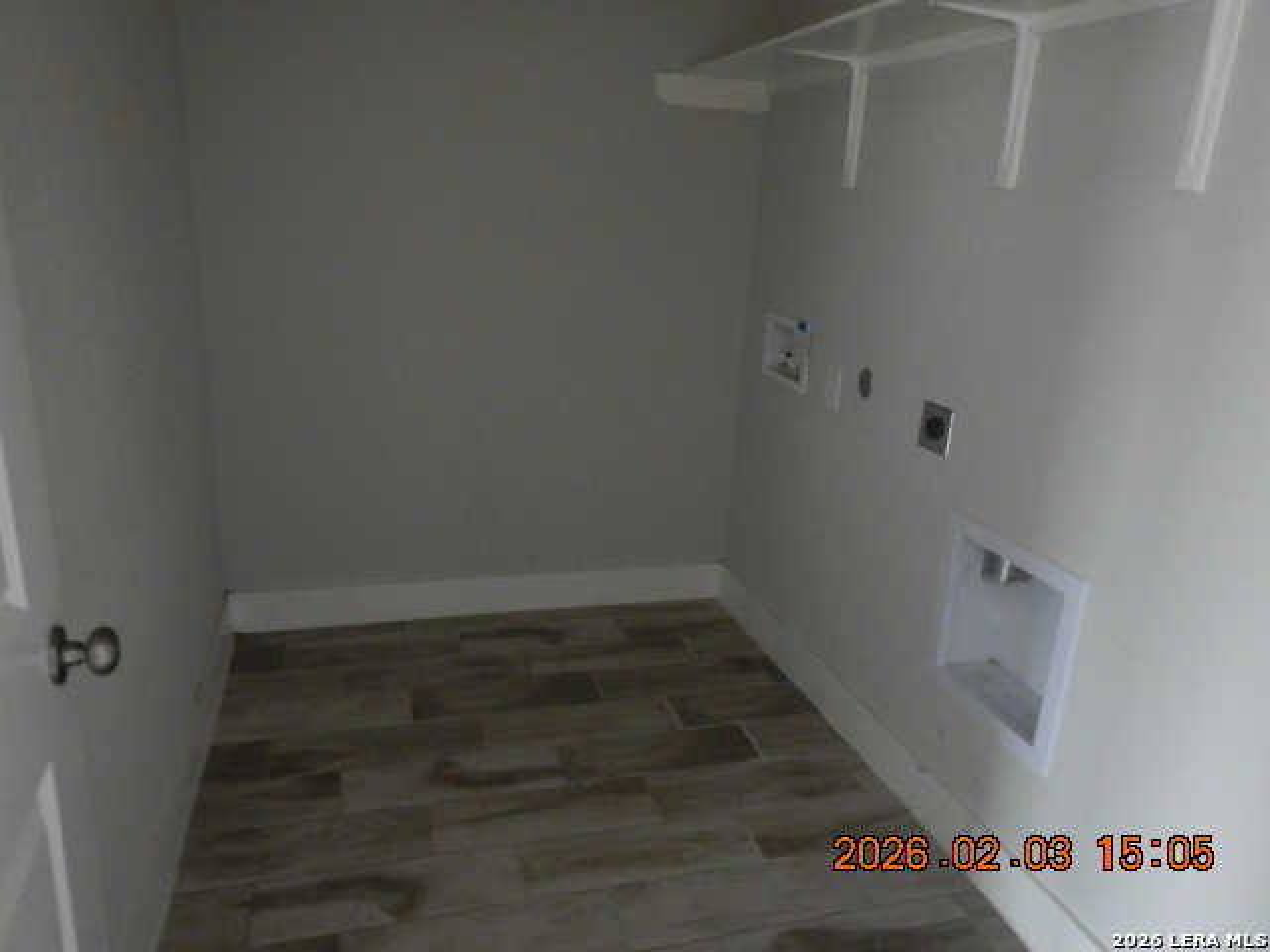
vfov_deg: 56.8
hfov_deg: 71.6
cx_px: 635
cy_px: 476
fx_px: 881
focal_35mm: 24
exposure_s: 1/13
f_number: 2.8
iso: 800
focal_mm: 4.3
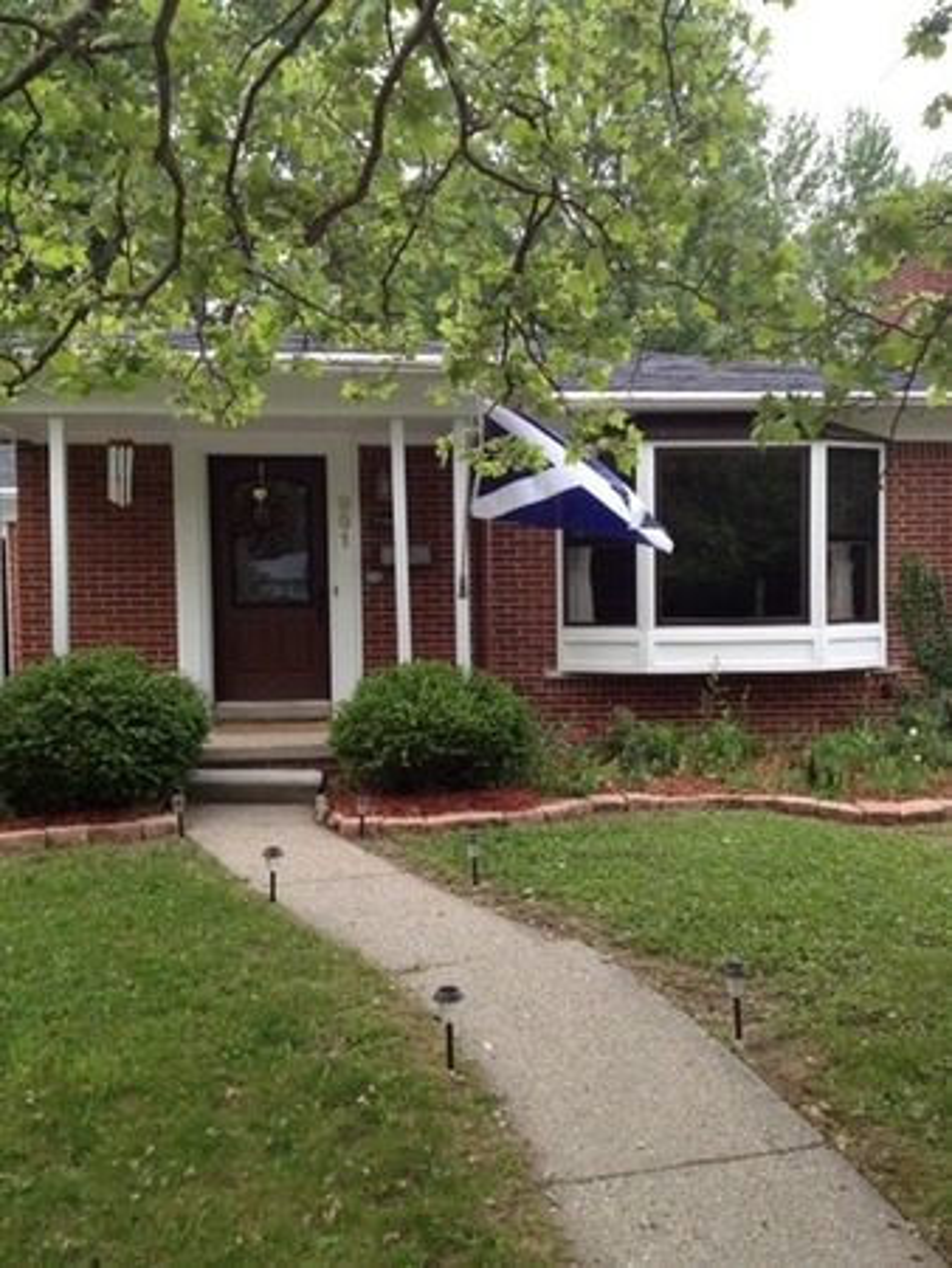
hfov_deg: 40.7
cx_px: 476
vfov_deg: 52.6
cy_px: 634
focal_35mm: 35
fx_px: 1282
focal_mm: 4.28
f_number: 2.4
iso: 100
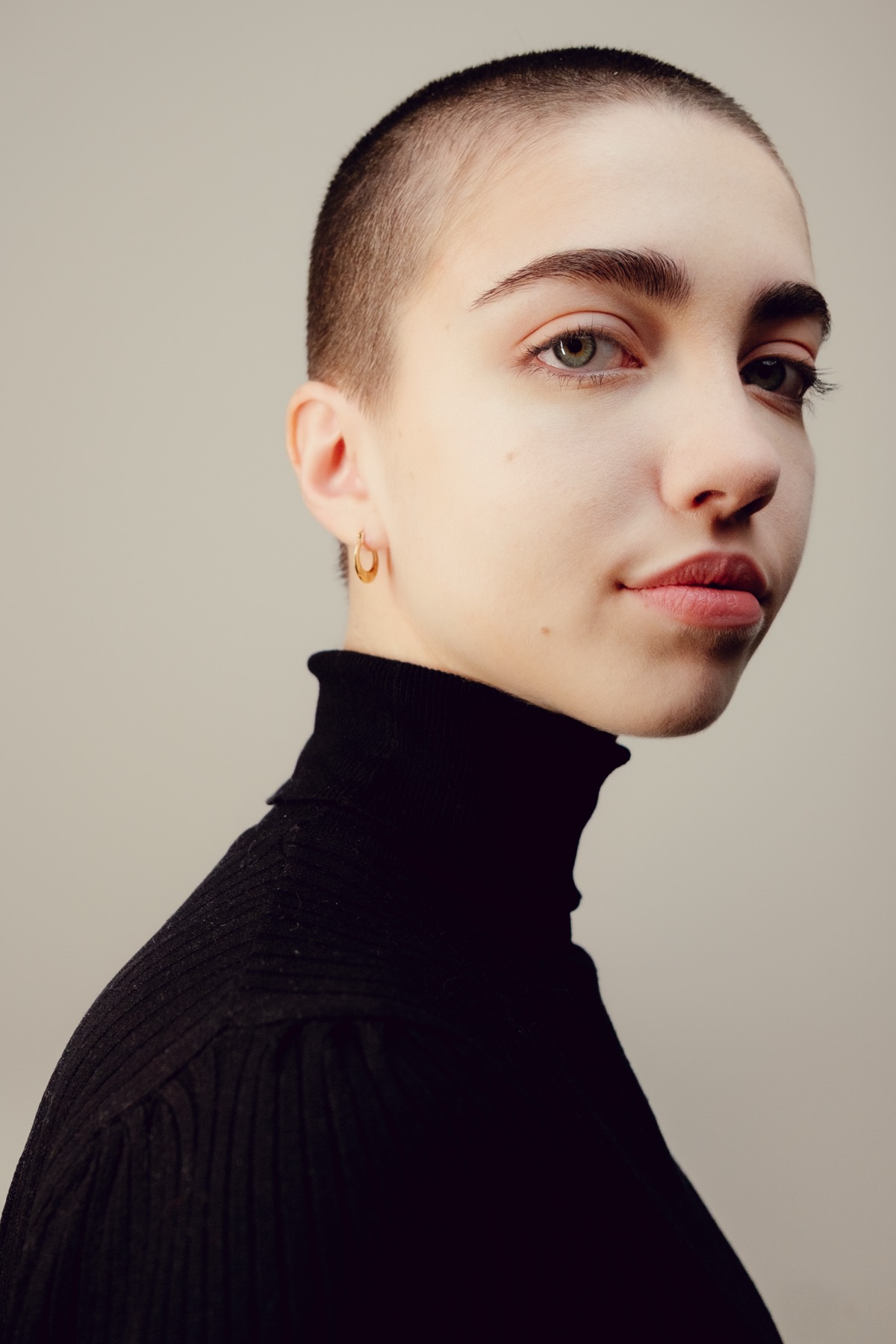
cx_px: 448
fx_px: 1307
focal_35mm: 35
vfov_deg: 54.4
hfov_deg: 37.9
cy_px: 672
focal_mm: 23
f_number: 4
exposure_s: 1/640
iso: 800
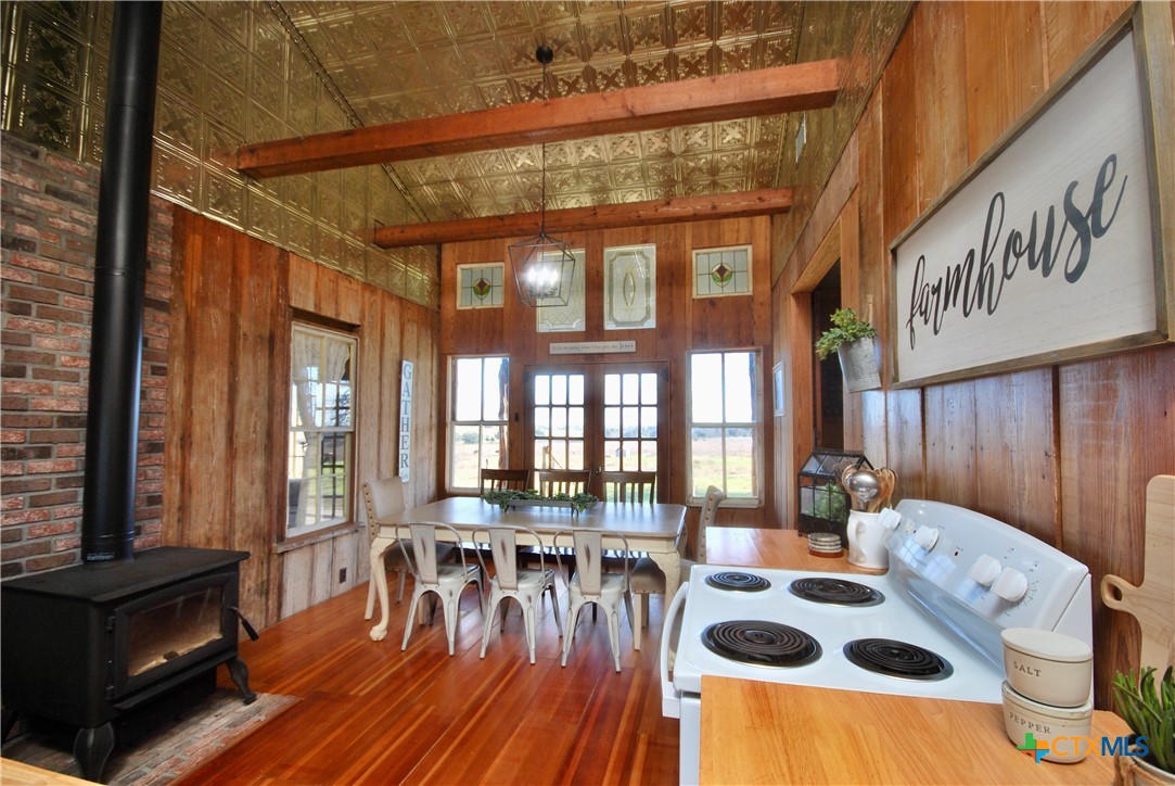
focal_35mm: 15
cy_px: 393
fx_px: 490
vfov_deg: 77.4
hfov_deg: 100.3
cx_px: 588
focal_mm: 10
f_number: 5.6
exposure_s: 1/125
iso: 180
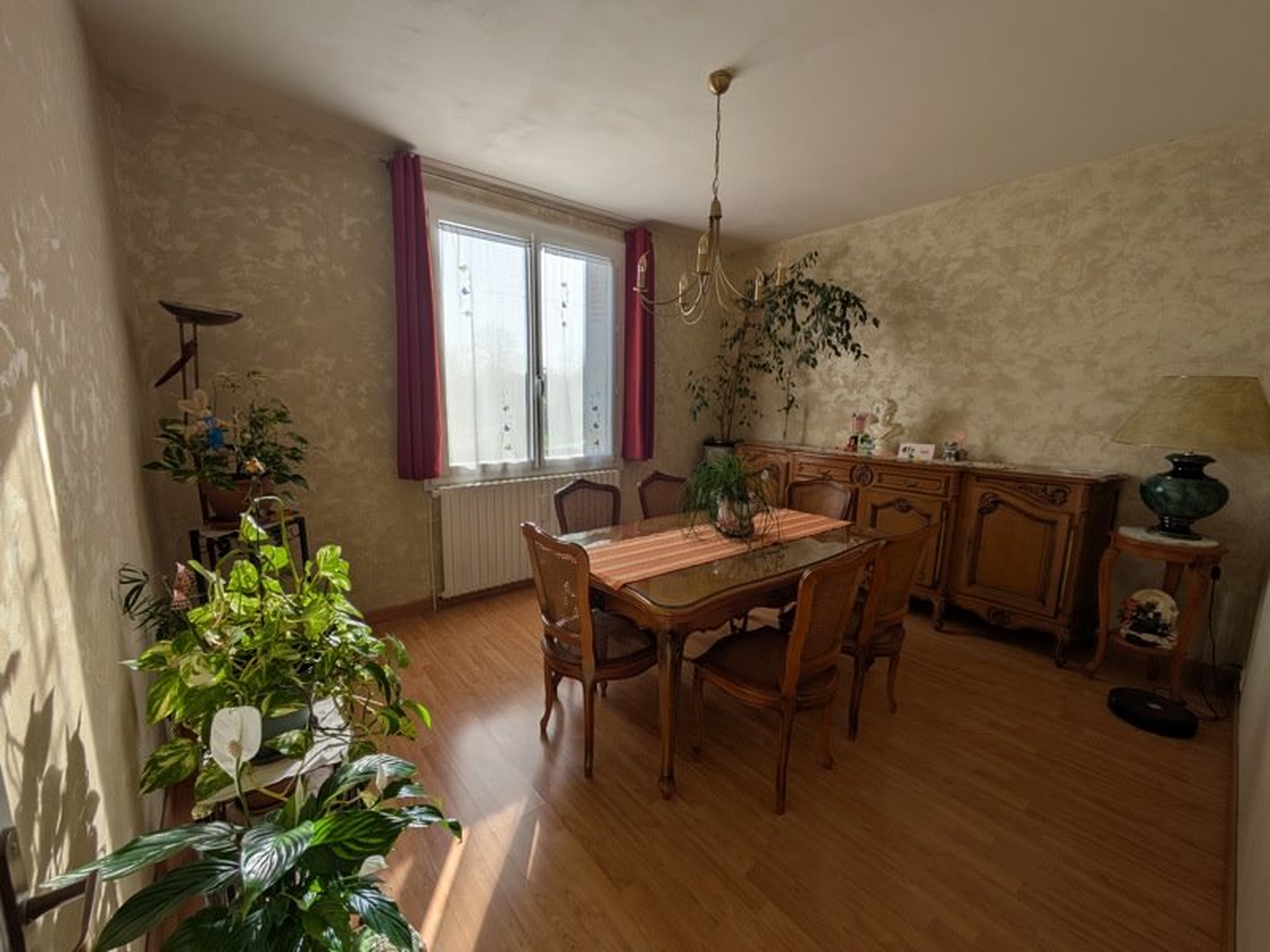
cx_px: 635
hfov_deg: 102.1
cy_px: 476
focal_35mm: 14
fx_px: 514
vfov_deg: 85.7
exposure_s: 1/867
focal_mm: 1.83
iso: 49
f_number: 2.2
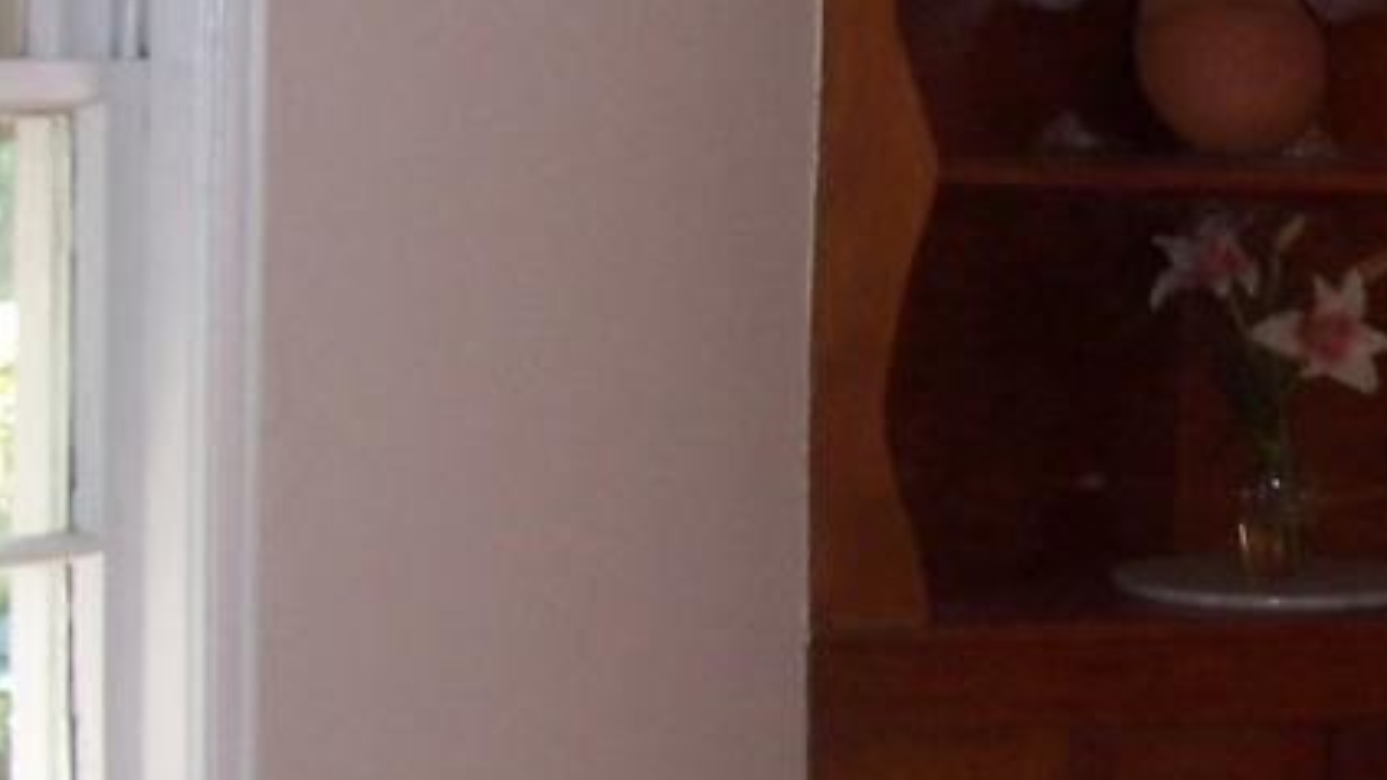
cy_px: 131
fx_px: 4119
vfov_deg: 10.8
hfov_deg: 18.3
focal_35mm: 112
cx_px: 1594
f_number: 2.7
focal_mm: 5.6
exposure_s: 1/60
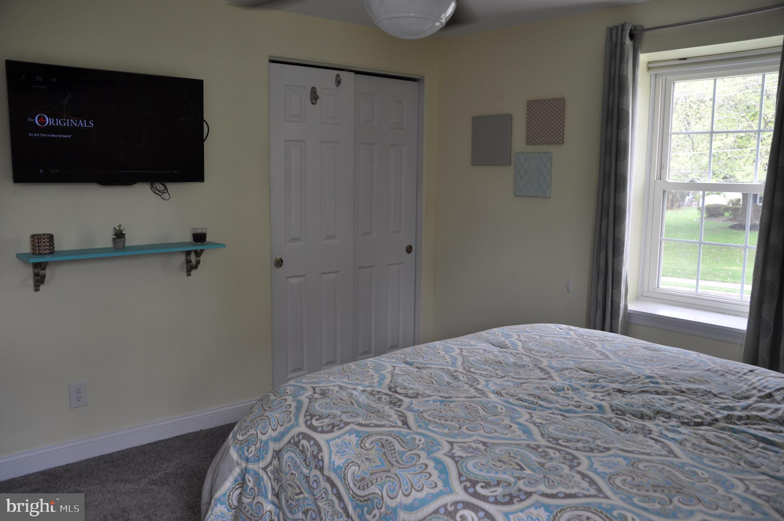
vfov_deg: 41.6
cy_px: 260
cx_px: 392
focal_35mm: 32
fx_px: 685
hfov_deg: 59.6
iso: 200
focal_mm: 21
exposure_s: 1/60
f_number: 4
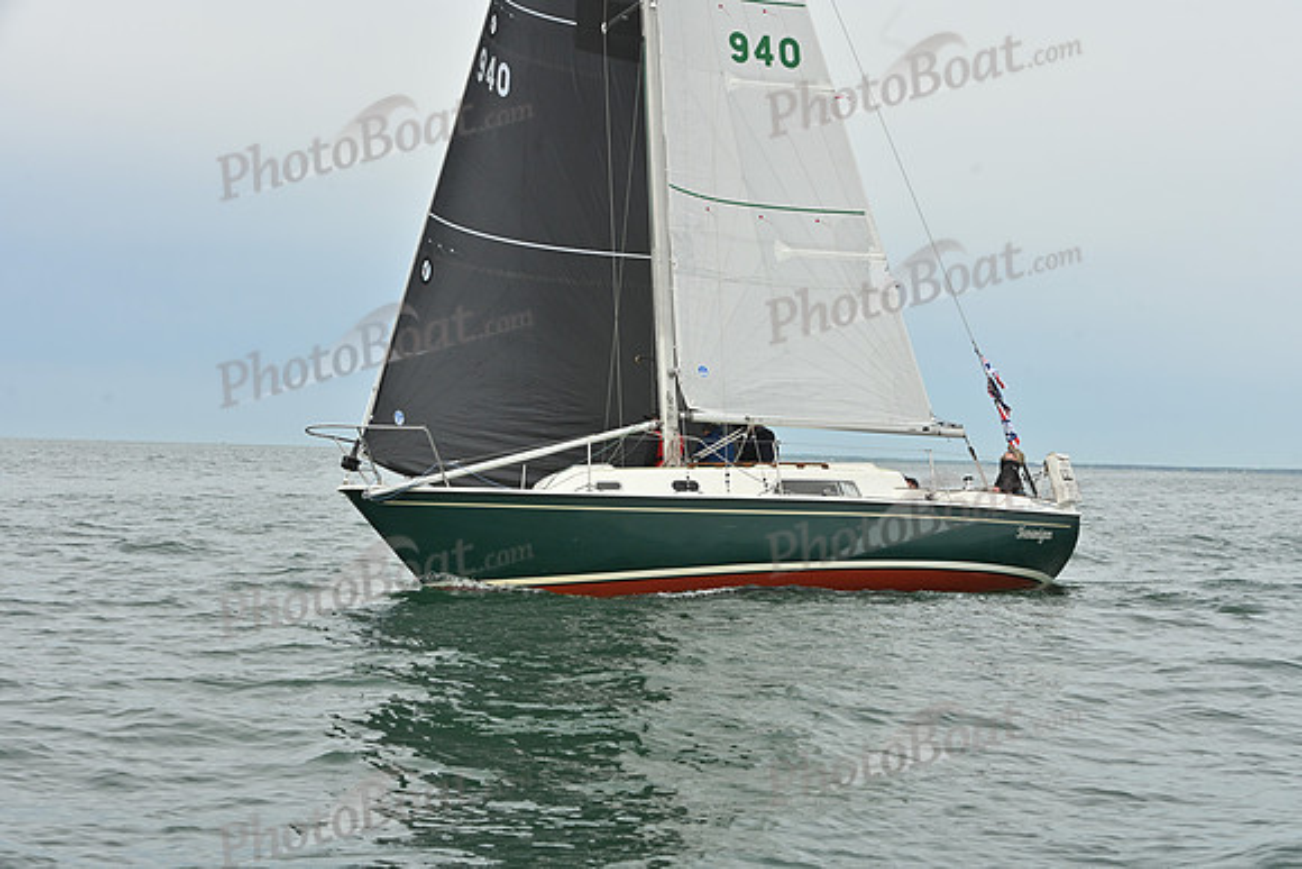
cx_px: 651
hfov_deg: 28.8
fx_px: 2532
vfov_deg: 19.5
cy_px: 434
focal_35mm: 70
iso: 320
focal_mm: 70
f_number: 9
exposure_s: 1/800
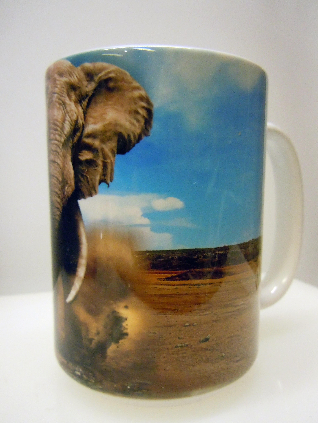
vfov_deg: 60.0
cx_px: 159
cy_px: 212
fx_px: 367
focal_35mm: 30
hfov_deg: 46.8
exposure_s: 1/60
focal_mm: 5.4
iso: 800
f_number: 3.5
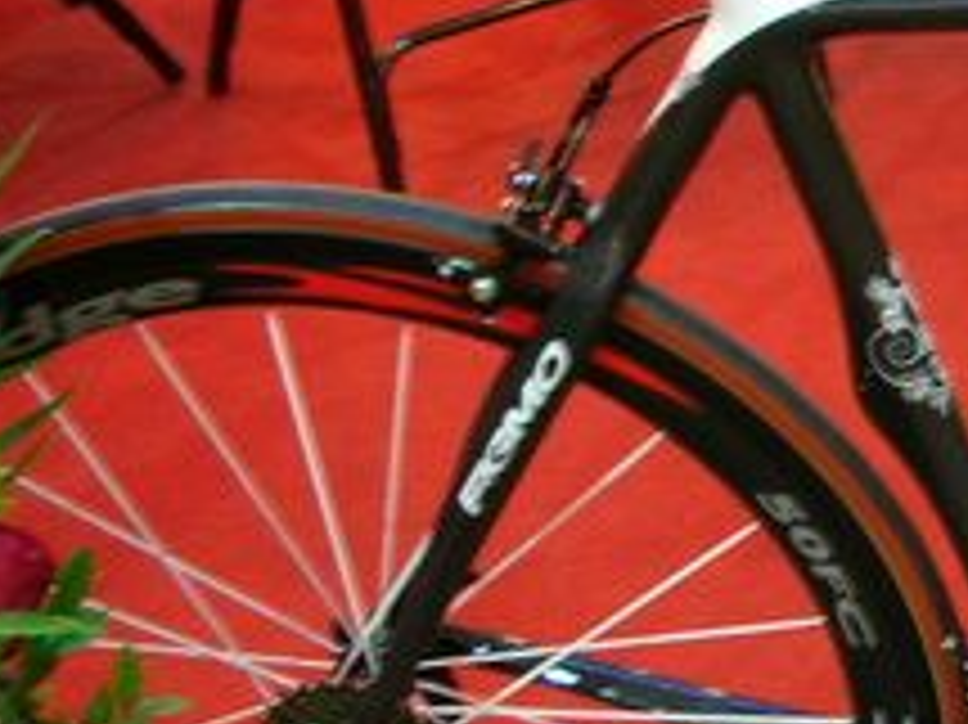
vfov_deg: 12.5
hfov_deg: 15.6
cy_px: 319
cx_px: 1380
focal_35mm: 118
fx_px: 3298
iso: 50
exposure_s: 1/6.1
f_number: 3
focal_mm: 5.8
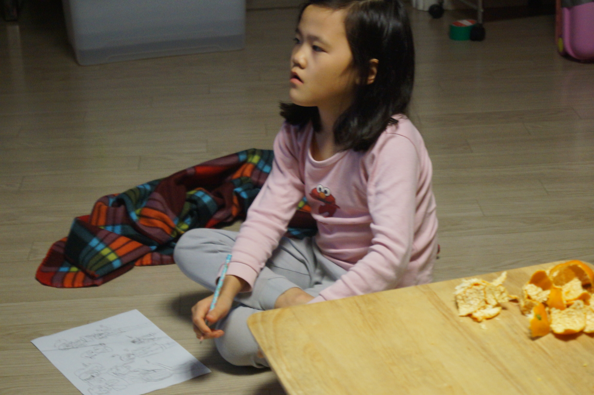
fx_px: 1360
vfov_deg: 16.5
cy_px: 198
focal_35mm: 82
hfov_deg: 24.6
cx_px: 297
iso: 2000
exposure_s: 1/100
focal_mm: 55
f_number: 5.6
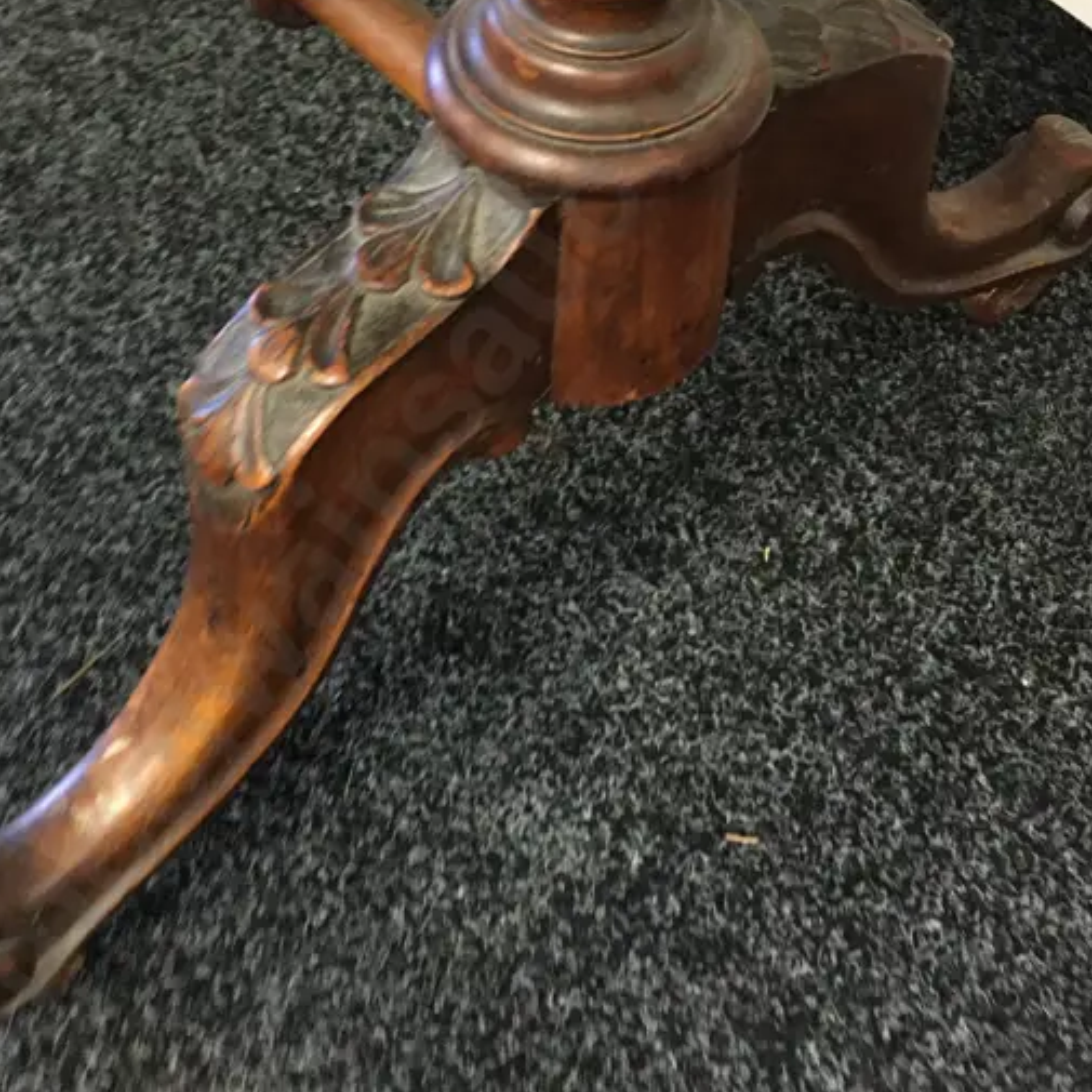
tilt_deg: -53.0
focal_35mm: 52
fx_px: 1856
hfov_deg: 32.7
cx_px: 424
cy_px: 435
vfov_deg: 32.7
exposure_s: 1/8
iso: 125
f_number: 2.2
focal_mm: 4.15
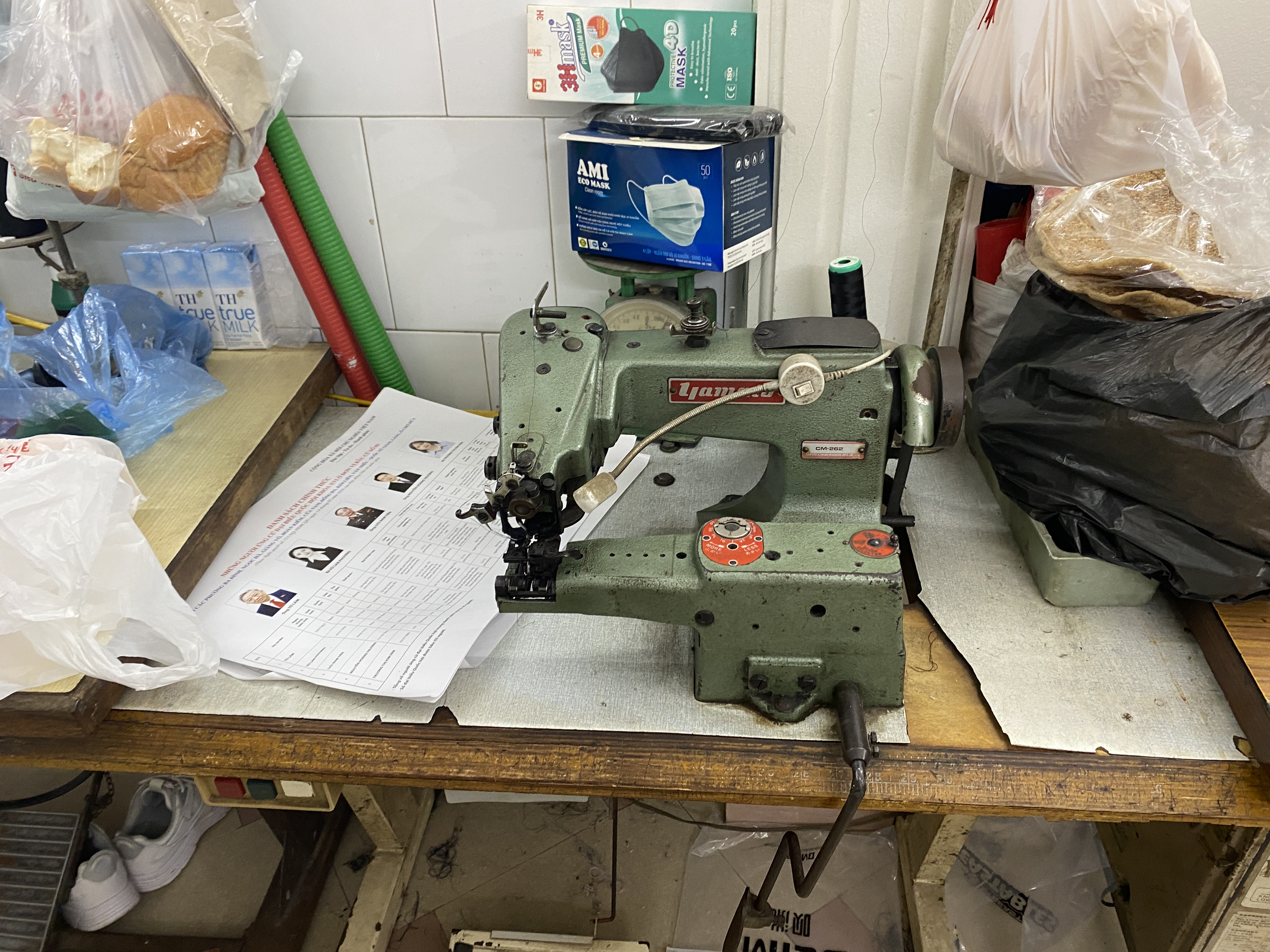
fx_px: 954
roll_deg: +2.5
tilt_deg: -33.0
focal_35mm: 26
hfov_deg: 67.3
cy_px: 476
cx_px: 635
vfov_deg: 53.1
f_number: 1.8
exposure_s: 1/50
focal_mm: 4.25
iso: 160
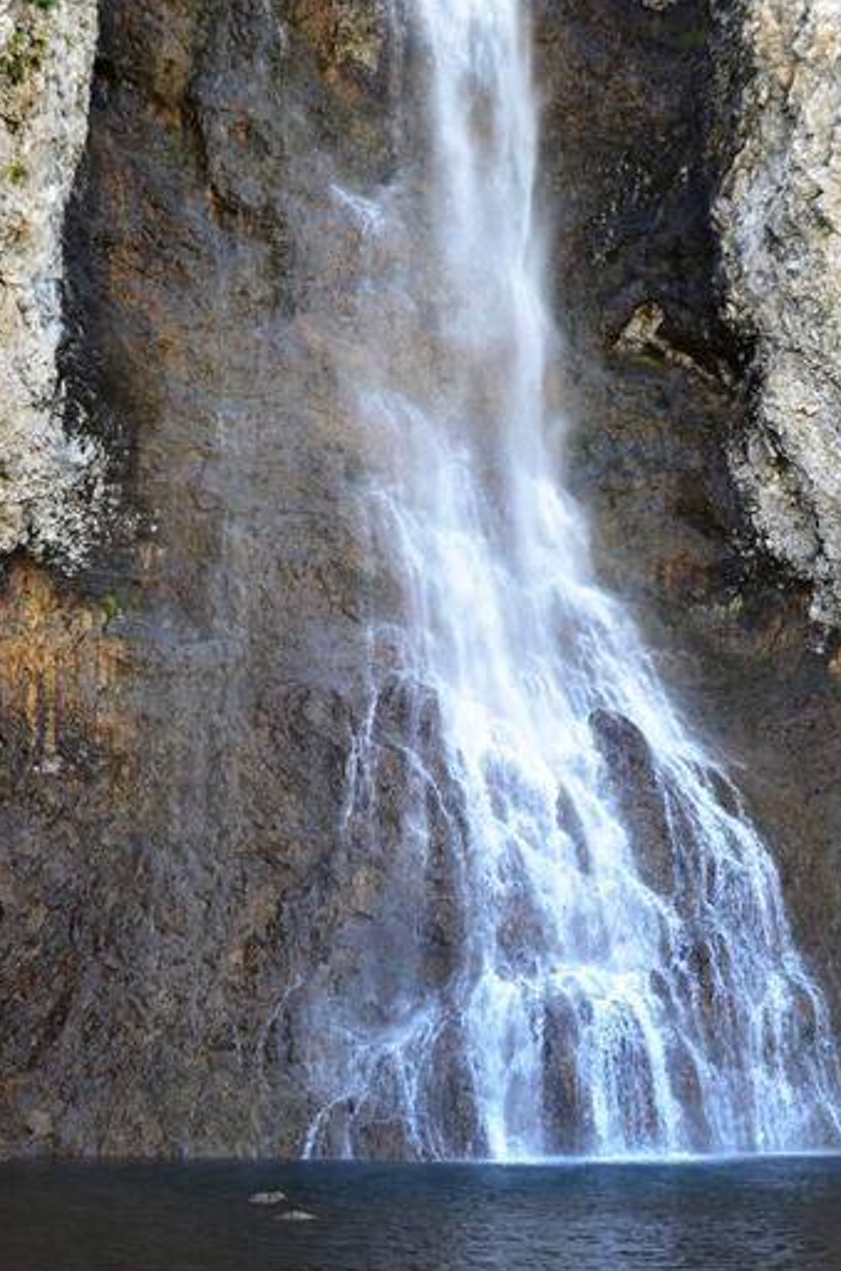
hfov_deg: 29.6
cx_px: 541
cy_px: 787
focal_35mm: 45
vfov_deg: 43.4
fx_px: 1584
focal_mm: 20
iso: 200
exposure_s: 1/125
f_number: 3.5
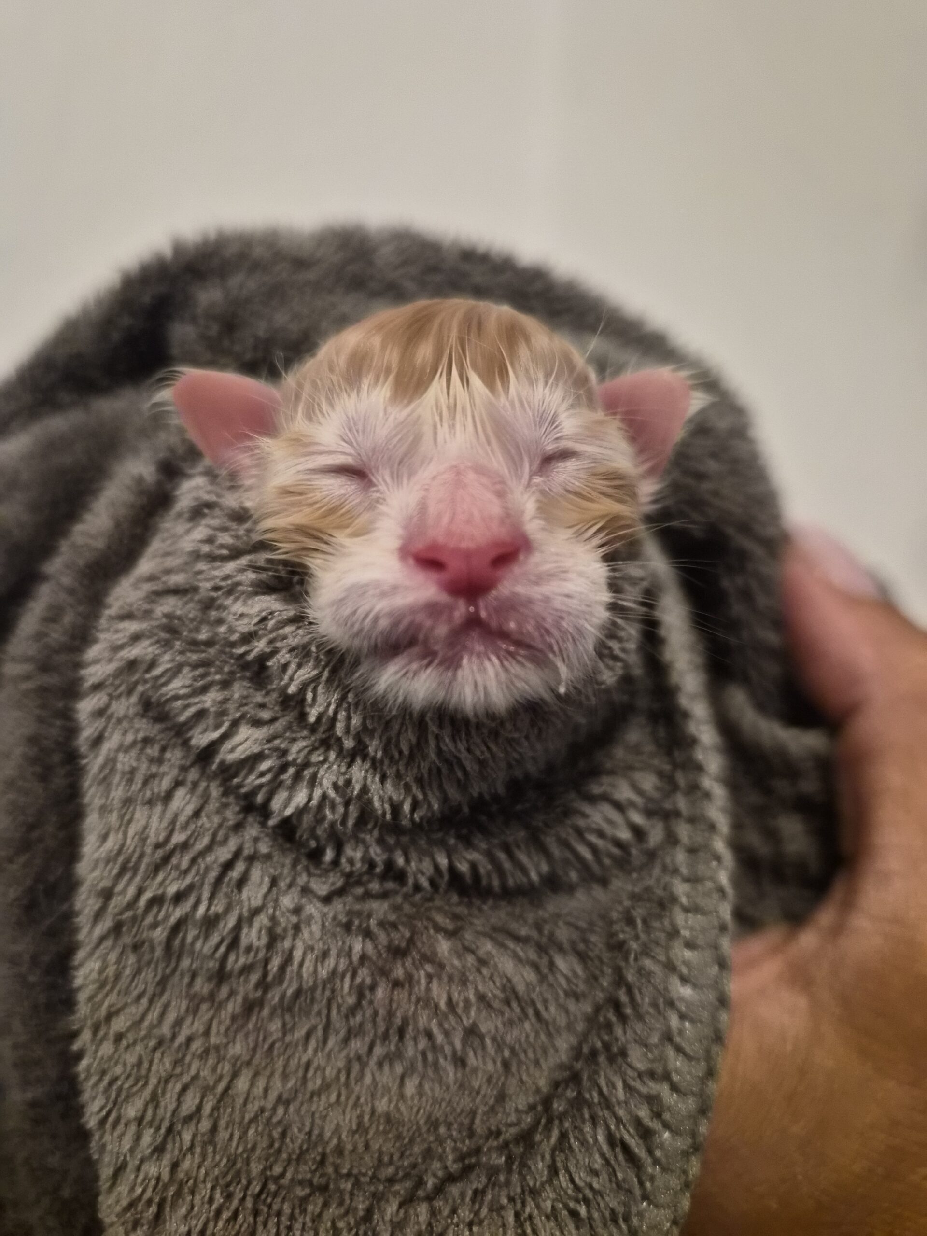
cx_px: 464
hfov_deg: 58.9
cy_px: 618
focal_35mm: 23
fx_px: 821
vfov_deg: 73.9
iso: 1600
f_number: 1.8
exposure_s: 1/100
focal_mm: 5.4
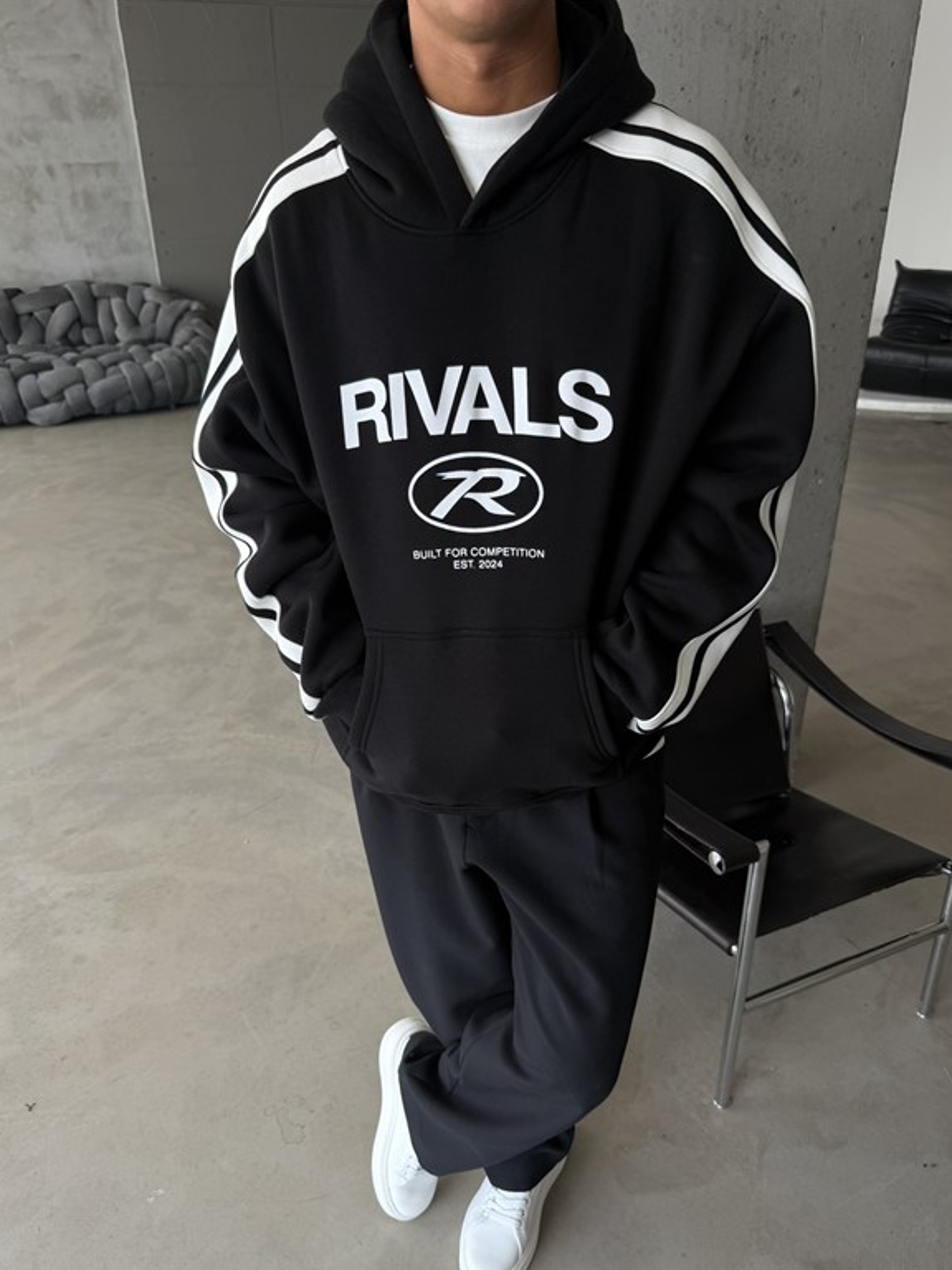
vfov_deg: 69.4
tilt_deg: -27.9
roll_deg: +1.0
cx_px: 484
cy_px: 658
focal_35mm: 25
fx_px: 917
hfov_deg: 54.9
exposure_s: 1/269
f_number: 1.78
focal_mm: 6.76
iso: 64
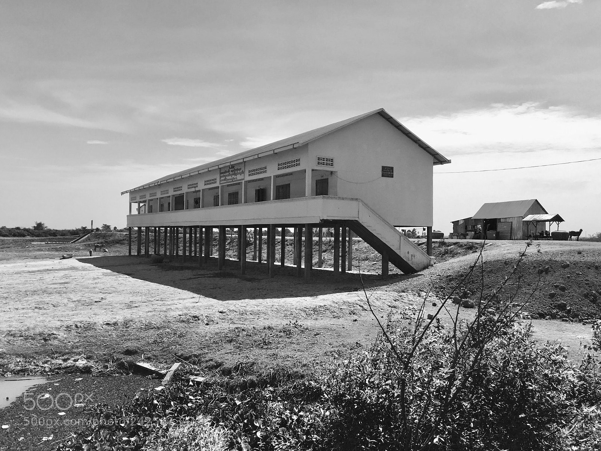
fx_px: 503
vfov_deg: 48.2
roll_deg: -2.9
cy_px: 226
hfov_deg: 61.7
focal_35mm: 29
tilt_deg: +0.7
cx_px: 300
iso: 25
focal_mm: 4.15
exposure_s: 1/3344
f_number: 2.2
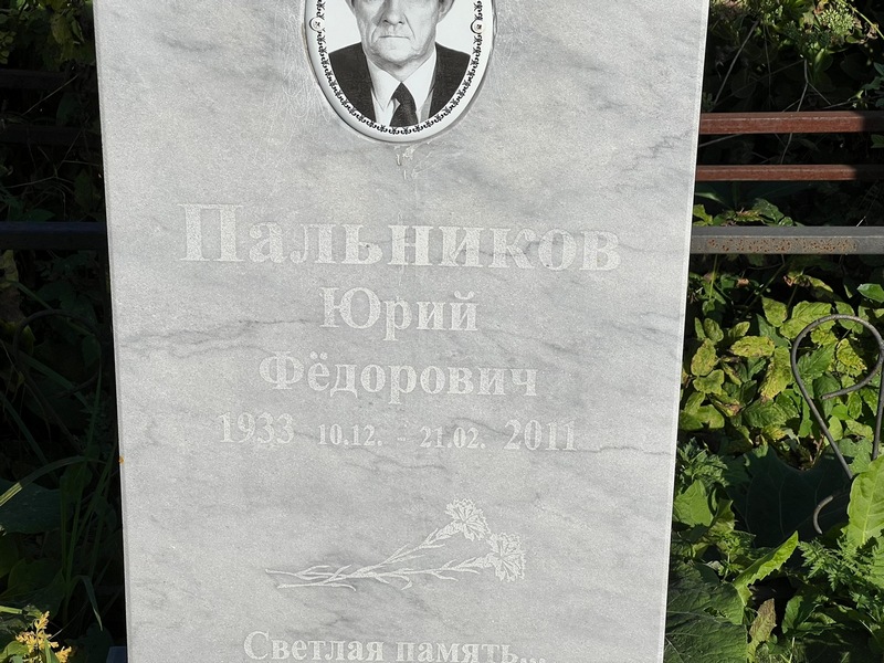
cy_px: 332
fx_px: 1966
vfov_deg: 19.1
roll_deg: +0.9
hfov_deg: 25.3
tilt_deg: -26.6
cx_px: 442
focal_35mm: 77
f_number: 2.8
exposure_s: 1/2096
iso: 32
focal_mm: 9
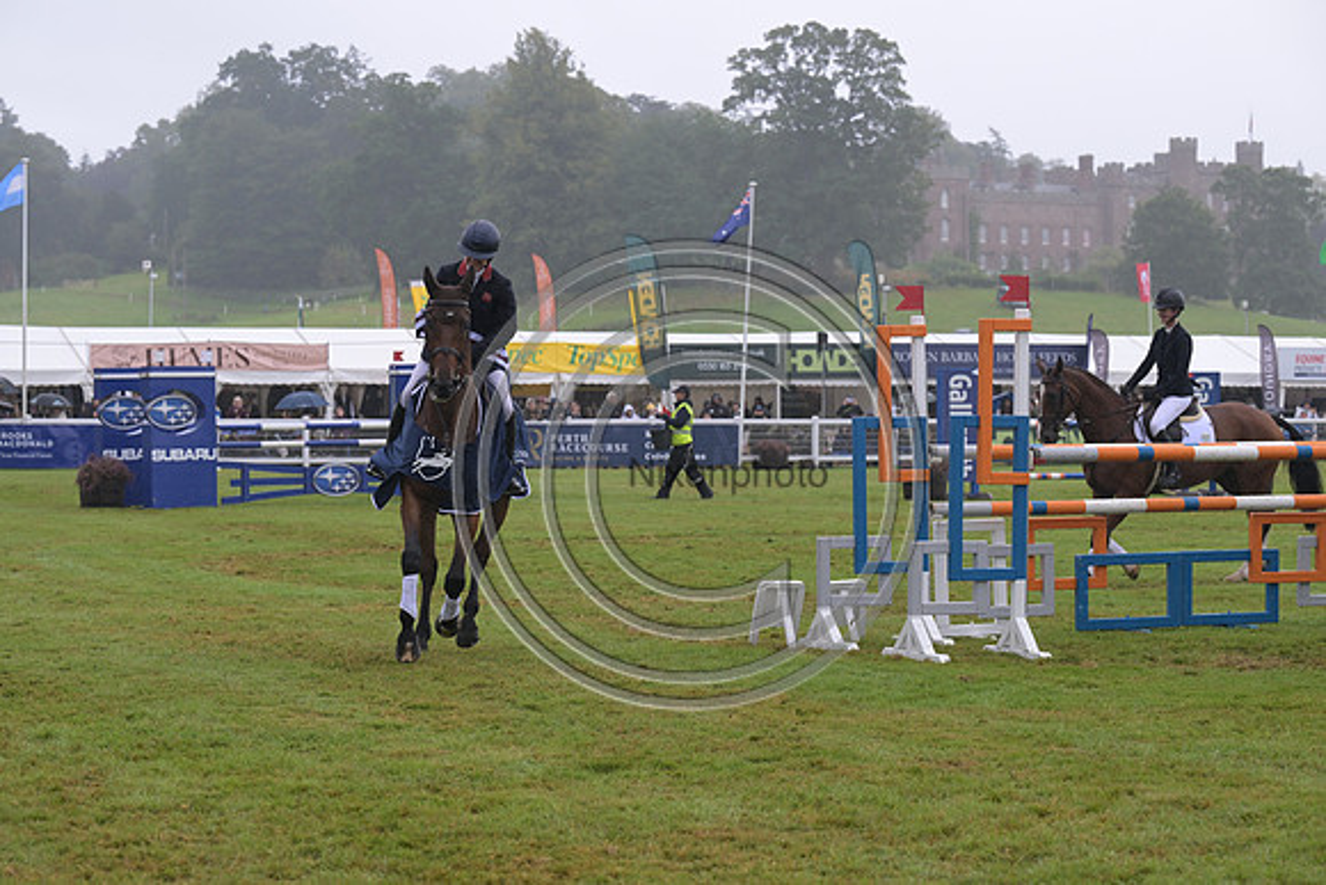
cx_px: 663
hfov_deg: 21.2
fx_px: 3537
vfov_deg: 14.3
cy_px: 442
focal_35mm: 96
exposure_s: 1/800
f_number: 5.6
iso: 720
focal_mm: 96
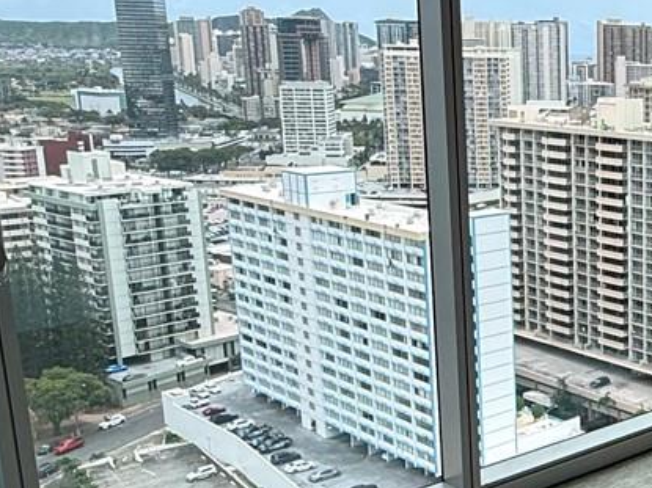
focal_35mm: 54
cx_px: 764
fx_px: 1017
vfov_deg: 27.0
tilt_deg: -12.6
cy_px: 284
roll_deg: -1.4
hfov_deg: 30.6
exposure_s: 1/472
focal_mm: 2.22
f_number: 2.2
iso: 50
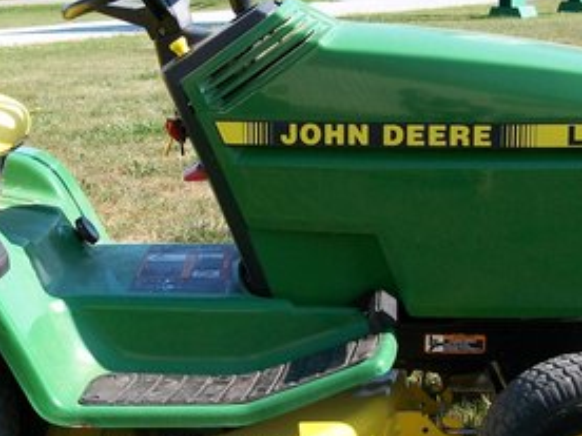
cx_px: 217
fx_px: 1194
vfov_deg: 20.7
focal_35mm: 71
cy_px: 240
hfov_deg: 27.3
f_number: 2.7
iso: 80
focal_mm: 6
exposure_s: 1/640
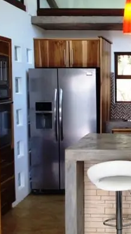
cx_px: 153
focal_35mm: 62
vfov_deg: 33.8
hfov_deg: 18.5
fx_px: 384
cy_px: 112
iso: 100
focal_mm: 4.28
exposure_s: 1/120
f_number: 2.4
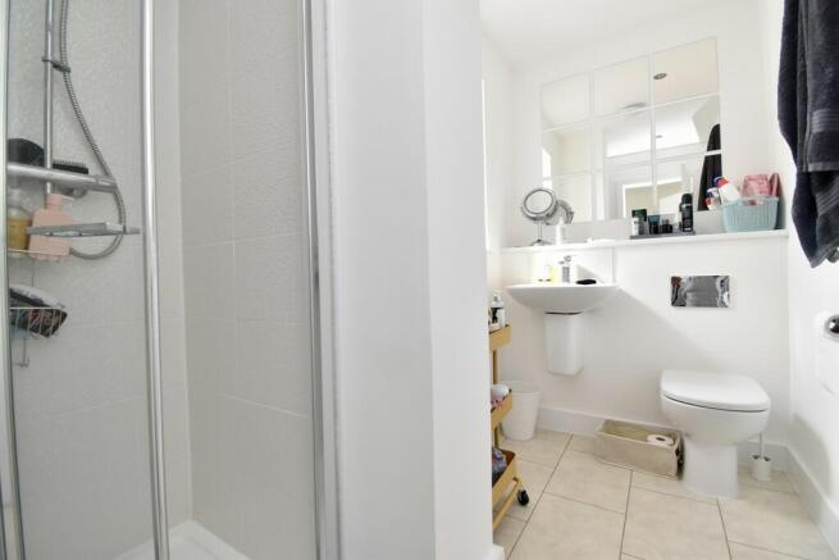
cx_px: 420
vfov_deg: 77.4
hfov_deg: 100.4
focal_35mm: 15
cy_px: 280
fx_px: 350
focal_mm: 10
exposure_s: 1/60
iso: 800
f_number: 7.1
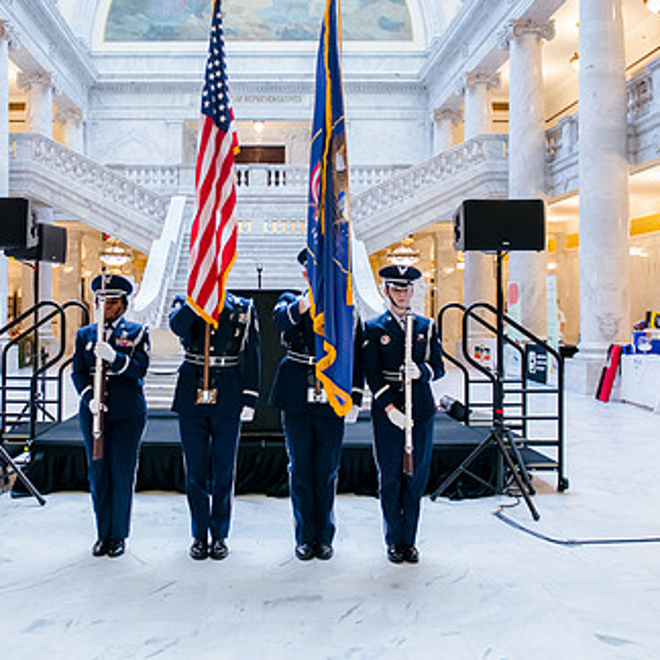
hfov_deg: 42.4
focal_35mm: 39
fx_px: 841
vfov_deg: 42.7
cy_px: 286
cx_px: 235
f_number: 2.8
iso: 2500
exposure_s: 1/200
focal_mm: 24
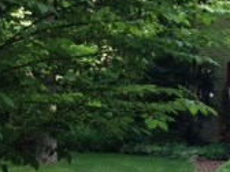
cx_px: 408
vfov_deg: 11.1
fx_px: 884
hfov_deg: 13.4
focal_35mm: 133
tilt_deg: +0.8
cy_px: 45
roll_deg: -0.8
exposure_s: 1/120
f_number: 2.4
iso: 50
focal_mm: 4.28
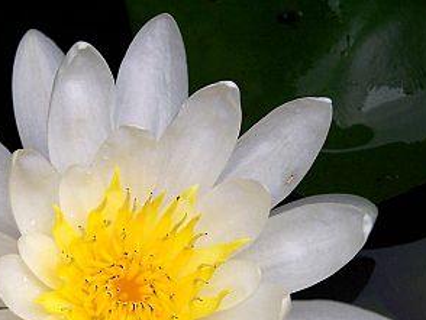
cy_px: 270
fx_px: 2907
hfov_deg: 8.4
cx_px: 135
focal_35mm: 236
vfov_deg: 6.3
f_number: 3.2
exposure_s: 1/250
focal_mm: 23.1
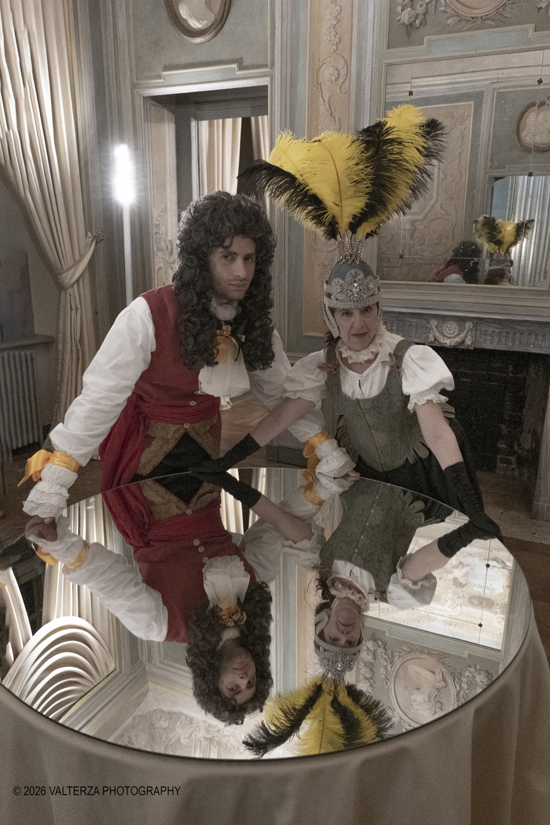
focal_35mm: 25
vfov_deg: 71.5
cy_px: 412
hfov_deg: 51.3
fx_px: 573
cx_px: 275
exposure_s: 1/125
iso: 5000
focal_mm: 16.5
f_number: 4
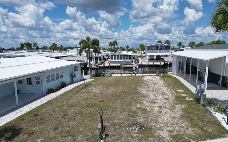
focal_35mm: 26
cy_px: 77
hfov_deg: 70.4
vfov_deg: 47.5
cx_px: 113
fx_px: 162
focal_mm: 6.72
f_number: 1.7
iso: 130
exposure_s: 1/5000
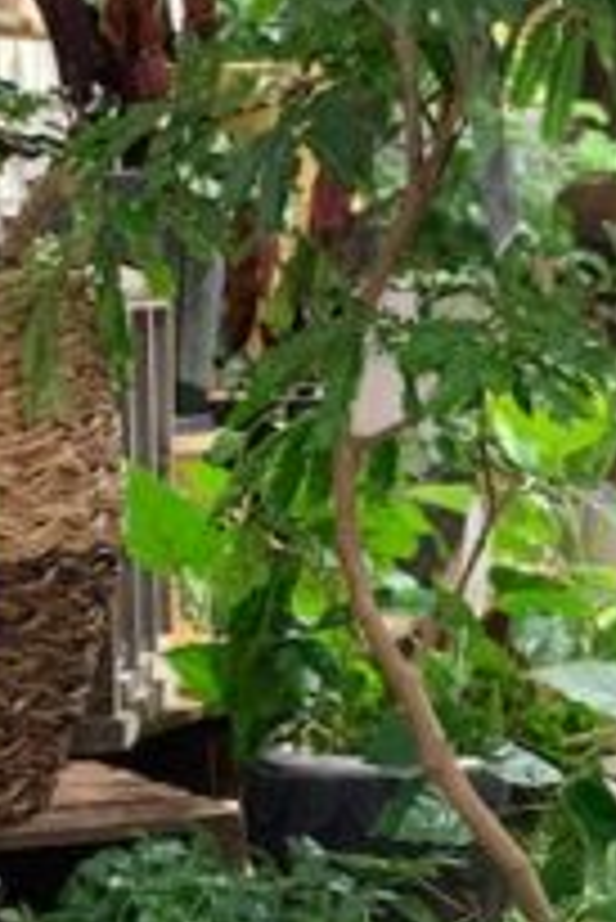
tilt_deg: -11.9
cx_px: 218
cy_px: 1021
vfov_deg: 15.1
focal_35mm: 132
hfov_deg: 10.4
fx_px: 3382
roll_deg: +0.4
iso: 250
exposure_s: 1/60
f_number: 2.4
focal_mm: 6
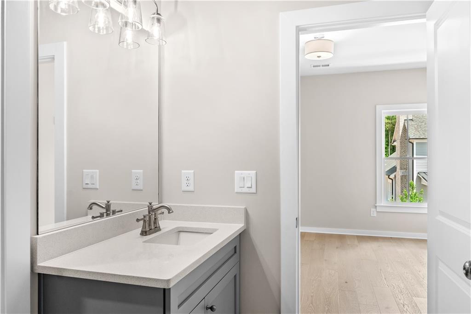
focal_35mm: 24
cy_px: 157
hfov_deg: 73.8
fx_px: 314
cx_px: 236
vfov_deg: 53.1
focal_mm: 16
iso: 250
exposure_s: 1/5
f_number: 9
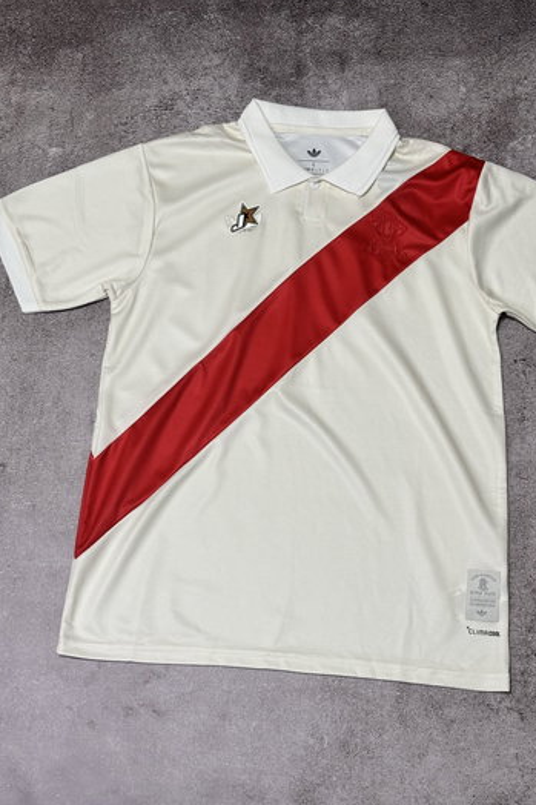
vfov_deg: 36.3
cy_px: 403
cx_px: 295
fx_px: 1229
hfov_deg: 24.6
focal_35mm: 55
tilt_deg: -73.9
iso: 125
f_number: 1.6
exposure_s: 1/50
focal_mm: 5.96
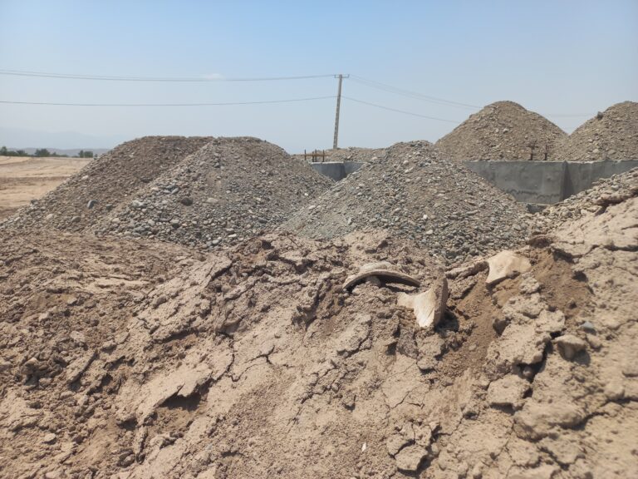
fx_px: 461
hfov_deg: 69.4
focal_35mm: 25
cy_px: 240
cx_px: 319
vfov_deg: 54.9
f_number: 1.8
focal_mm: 4.6
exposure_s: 1/953
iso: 25
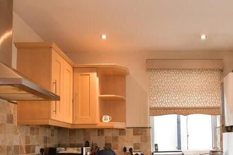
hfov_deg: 57.4
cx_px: 155
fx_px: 207
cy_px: 134
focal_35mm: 32
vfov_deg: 38.7
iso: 400
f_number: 8
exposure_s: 1/15
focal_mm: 10
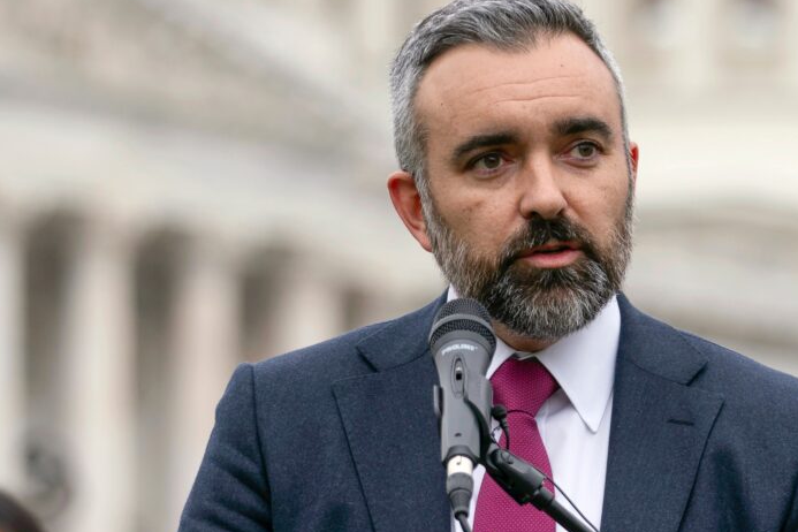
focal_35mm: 290
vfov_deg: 4.7
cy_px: 496
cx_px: 476
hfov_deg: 7.1
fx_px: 6428
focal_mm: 134
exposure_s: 1/250
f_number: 3.5
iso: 200
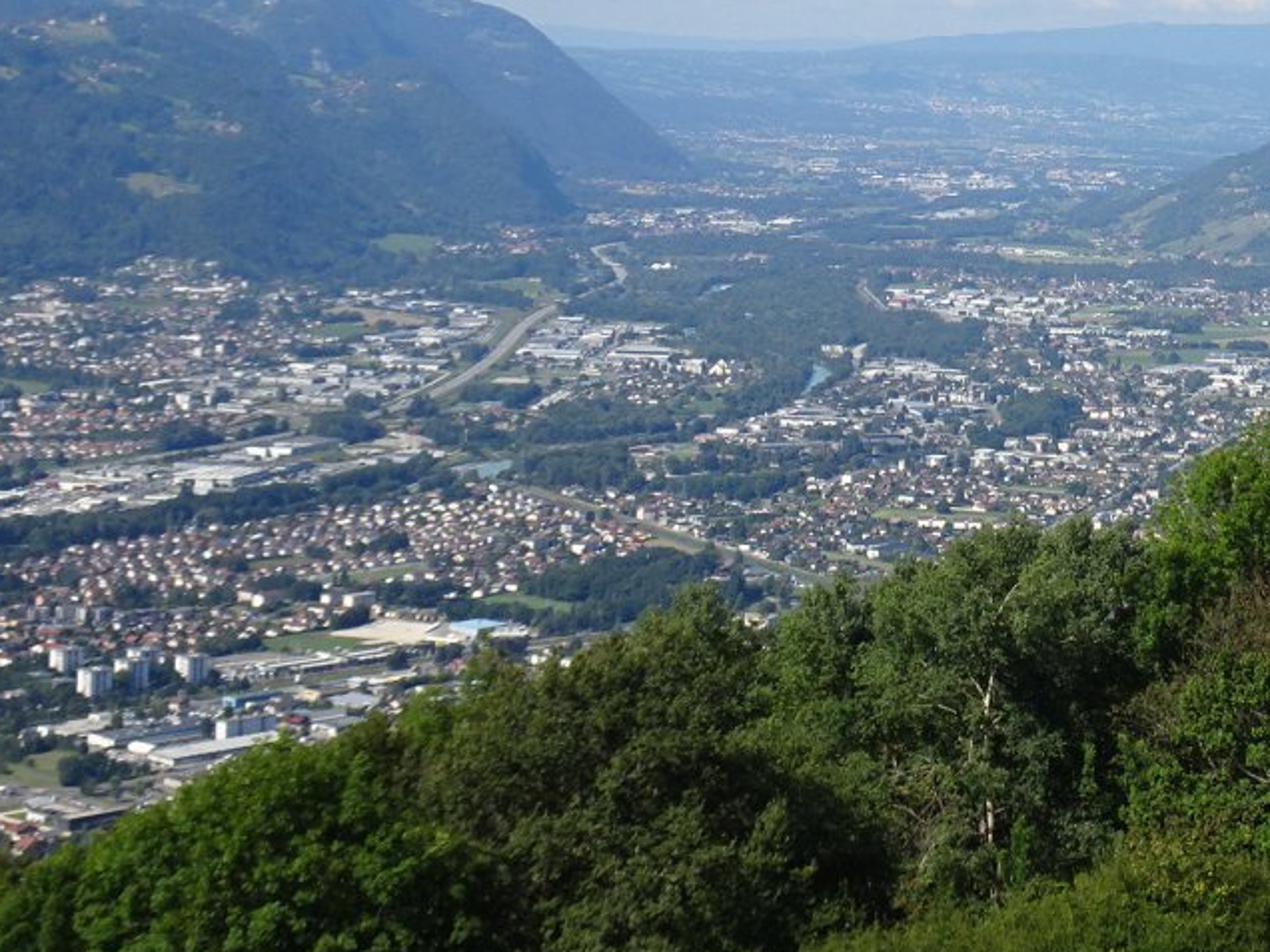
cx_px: 1346
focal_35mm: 86
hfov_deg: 21.7
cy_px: 76
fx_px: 3155
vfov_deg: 16.9
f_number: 4
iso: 80
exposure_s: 1/640
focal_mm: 6.56
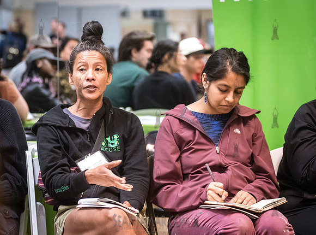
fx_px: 1069
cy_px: 109
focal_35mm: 118
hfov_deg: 16.8
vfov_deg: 12.5
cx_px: 113
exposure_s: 1/200
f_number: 3.5
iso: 6400
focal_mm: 92
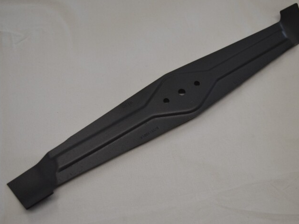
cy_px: 111
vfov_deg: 26.1
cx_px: 160
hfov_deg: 34.3
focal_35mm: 56
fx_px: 484
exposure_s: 1/80
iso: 400
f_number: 4.5
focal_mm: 34
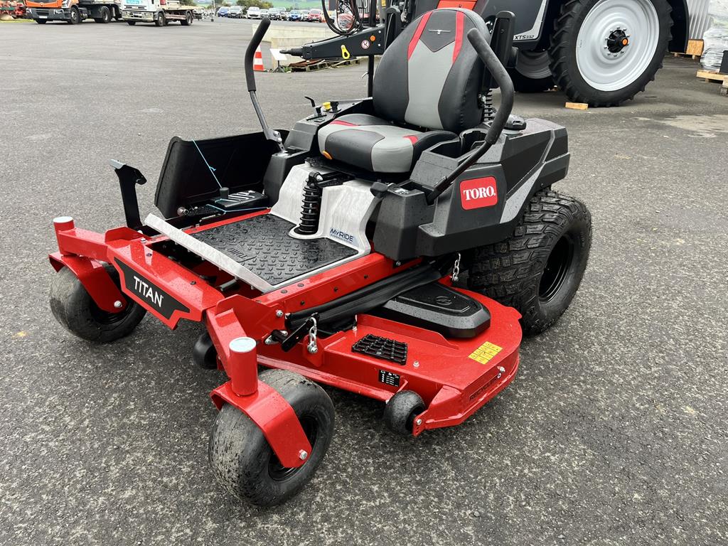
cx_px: 364
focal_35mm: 26
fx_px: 547
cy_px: 273
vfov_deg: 53.1
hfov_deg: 67.3
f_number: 1.6
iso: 32
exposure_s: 1/134
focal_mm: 5.1
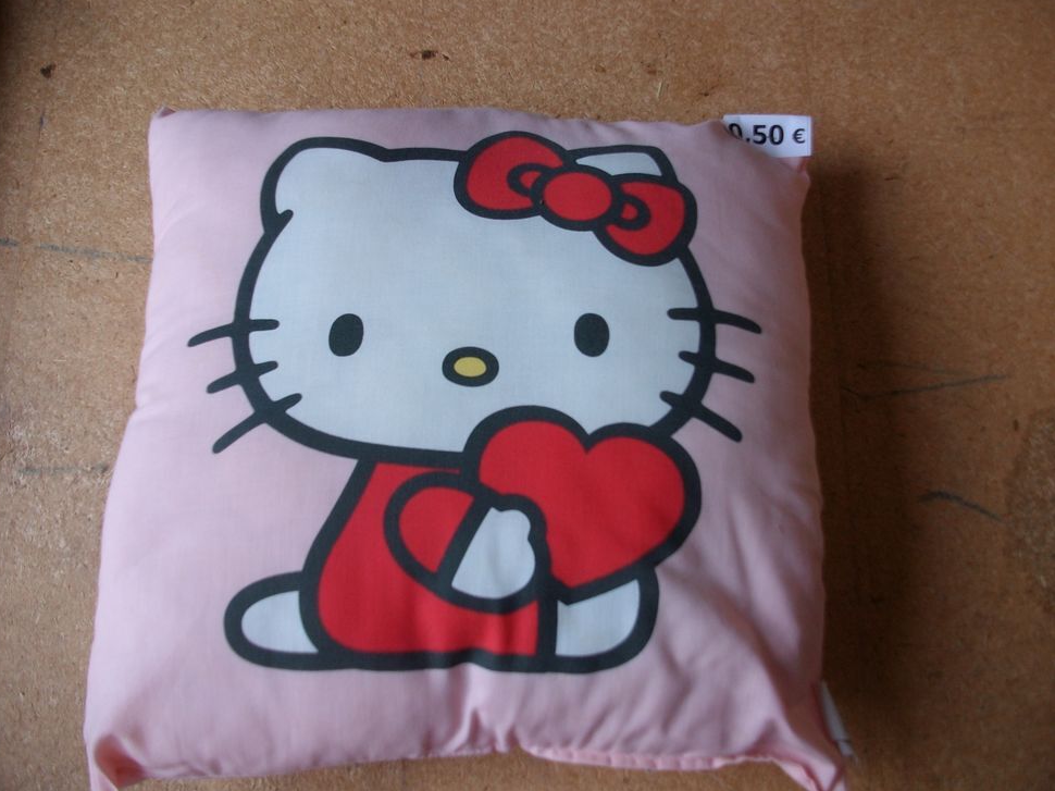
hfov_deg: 55.4
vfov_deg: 42.9
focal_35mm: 33
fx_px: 1005
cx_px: 514
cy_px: 399
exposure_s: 1/41.5
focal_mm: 5.7
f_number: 2.9
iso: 80
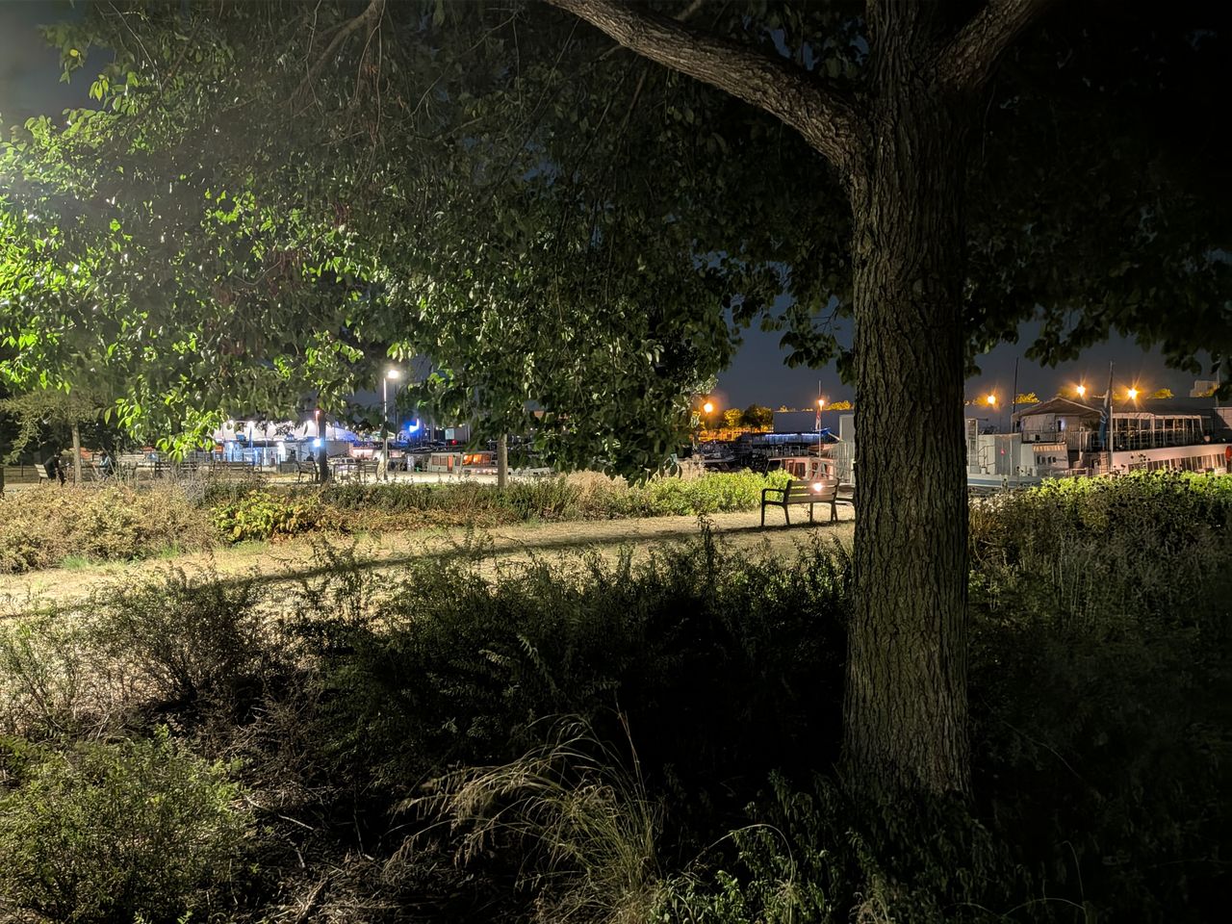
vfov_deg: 56.8
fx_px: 854
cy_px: 462
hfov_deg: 71.6
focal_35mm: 24
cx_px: 616
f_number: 1.7
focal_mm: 4.53
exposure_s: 1/9.96
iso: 1151
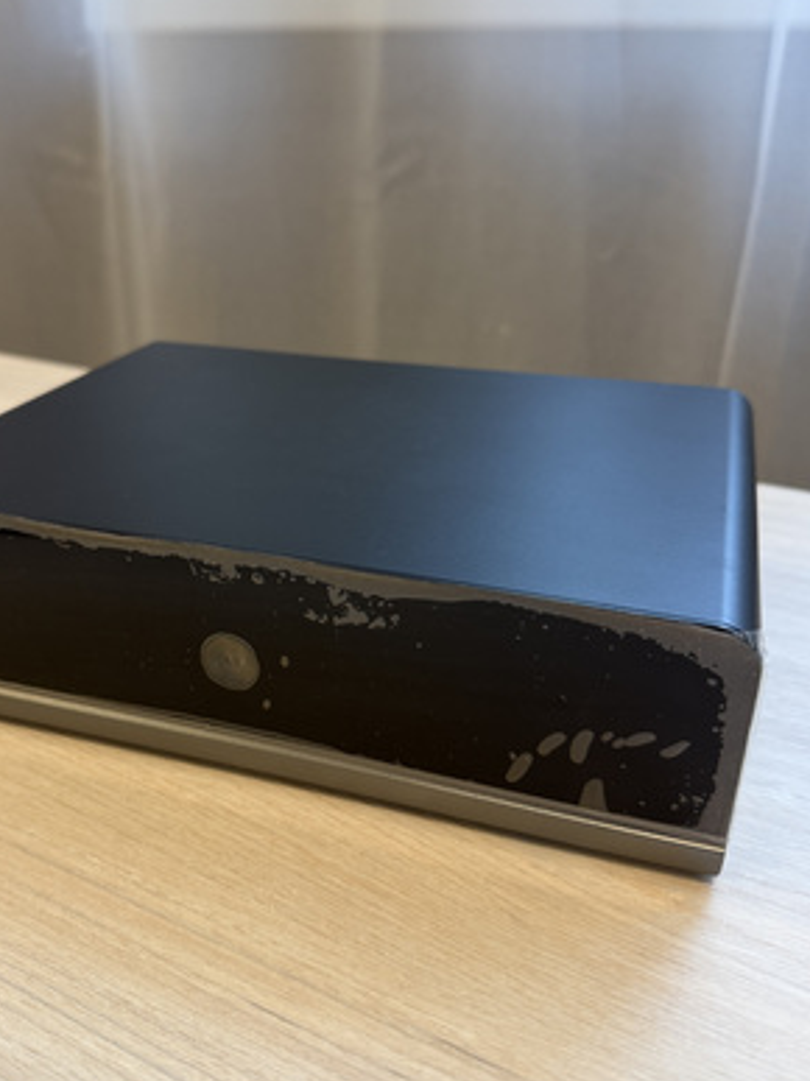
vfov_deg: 58.4
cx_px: 331
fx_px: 968
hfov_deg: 45.2
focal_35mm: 31
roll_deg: -0.1
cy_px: 545
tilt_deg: -25.6
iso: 160
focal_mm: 6.76
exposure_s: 1/50
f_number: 1.78
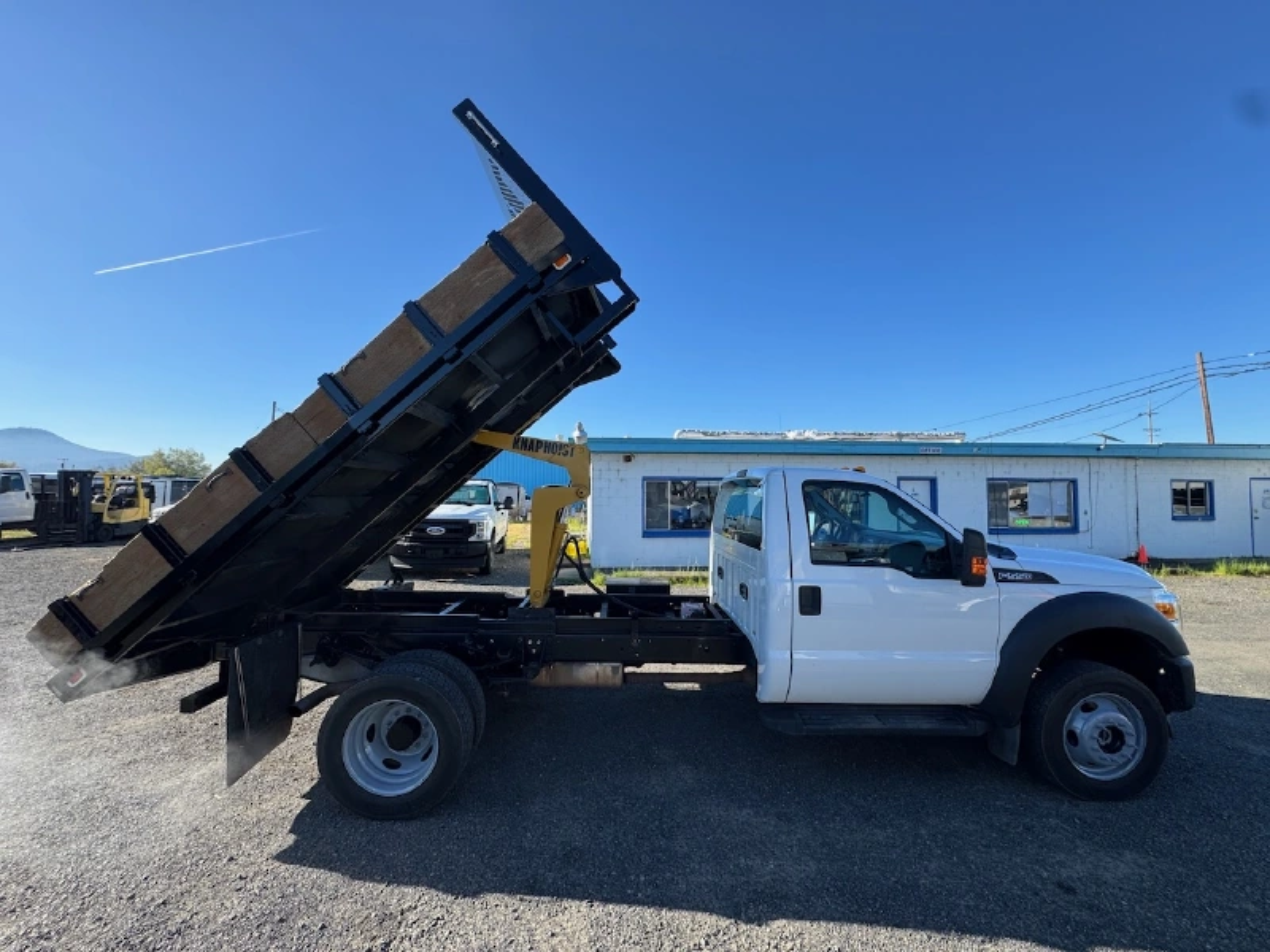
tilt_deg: +0.8
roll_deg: +0.3
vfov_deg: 85.7
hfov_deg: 102.1
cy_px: 476
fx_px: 514
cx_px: 635
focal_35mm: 14
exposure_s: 1/921
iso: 50
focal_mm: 2.22
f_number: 2.2
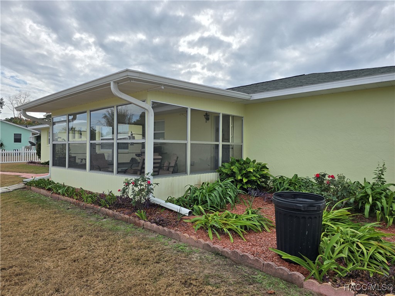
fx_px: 262
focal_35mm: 23
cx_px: 198
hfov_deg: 73.9
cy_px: 148
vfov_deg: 58.9
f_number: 1.7
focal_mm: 6.3
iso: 12
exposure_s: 1/1425
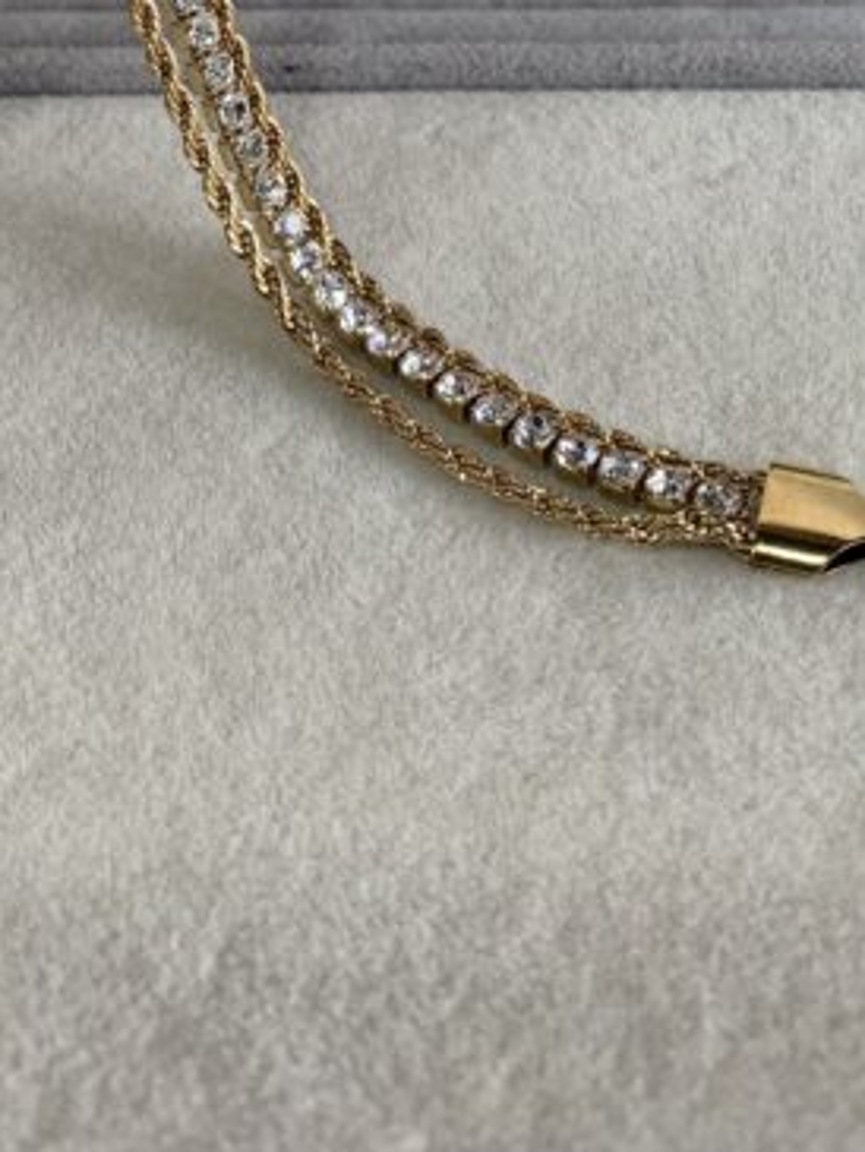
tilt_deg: -36.4
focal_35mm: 57
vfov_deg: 30.3
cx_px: 483
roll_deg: +3.7
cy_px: -107
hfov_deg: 25.7
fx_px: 1898
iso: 50
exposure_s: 1/50
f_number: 1.8
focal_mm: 4.25
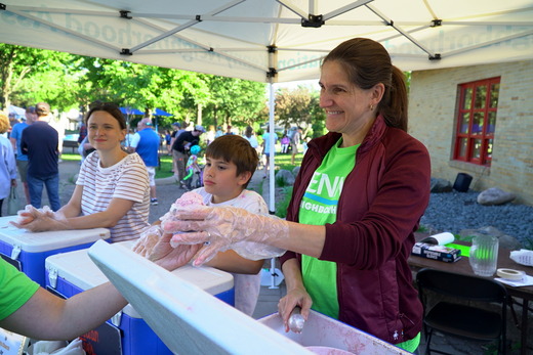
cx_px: 266
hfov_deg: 67.4
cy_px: 178
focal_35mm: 27
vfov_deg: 48.0
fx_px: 400
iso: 200
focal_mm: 18
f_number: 4
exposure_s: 1/160
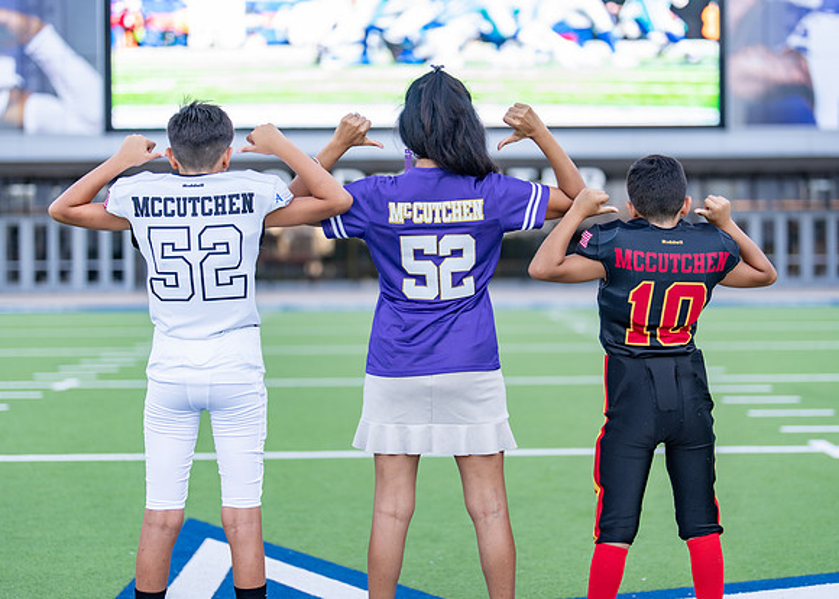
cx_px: 453
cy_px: 288
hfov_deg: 34.0
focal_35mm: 57
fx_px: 1370
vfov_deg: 24.7
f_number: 1.2
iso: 100
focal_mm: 50
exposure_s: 1/640
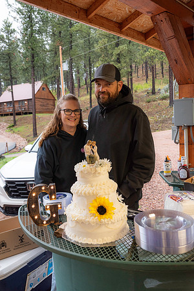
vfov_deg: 58.7
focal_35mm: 32
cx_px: 97
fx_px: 259
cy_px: 146
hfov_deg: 41.1
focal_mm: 32
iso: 640
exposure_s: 1/160
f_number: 4.5
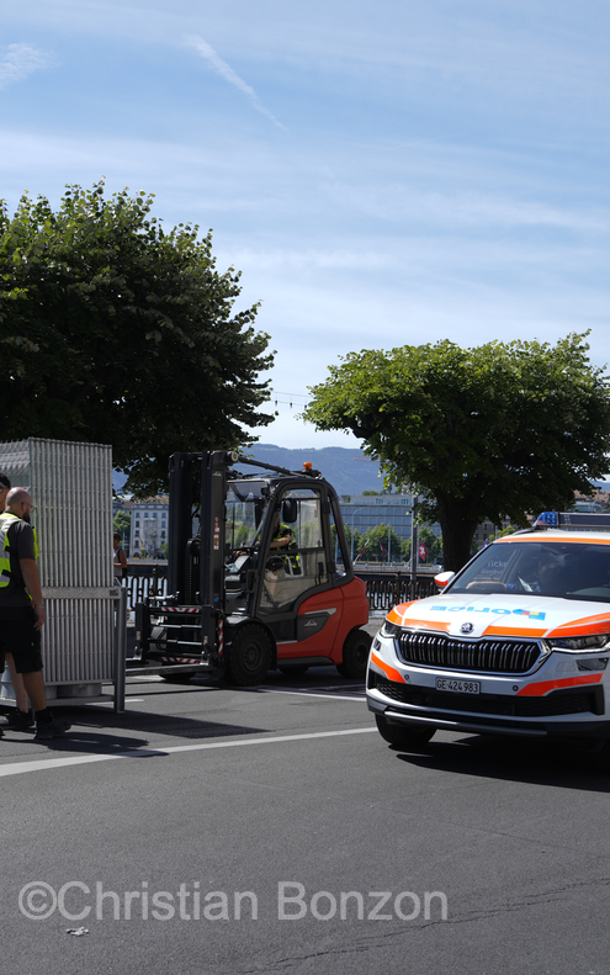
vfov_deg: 39.6
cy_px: 488
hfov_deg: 25.3
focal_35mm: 51
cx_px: 234
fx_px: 1355
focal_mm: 33
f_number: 4.5
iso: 50
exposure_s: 1/400
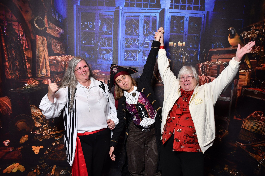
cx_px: 141
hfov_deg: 57.2
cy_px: 89
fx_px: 243
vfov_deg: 40.0
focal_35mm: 33
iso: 400
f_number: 5.6
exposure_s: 1/125
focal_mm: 20
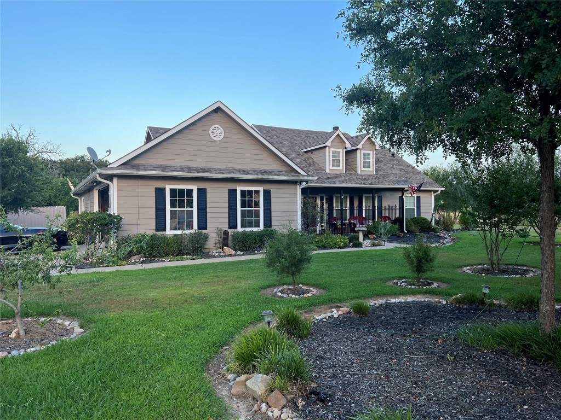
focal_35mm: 26
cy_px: 210
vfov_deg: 53.1
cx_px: 280
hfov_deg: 67.3
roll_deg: +0.6
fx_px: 421
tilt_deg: -0.5
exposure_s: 1/448
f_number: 1.5
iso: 50
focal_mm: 5.7
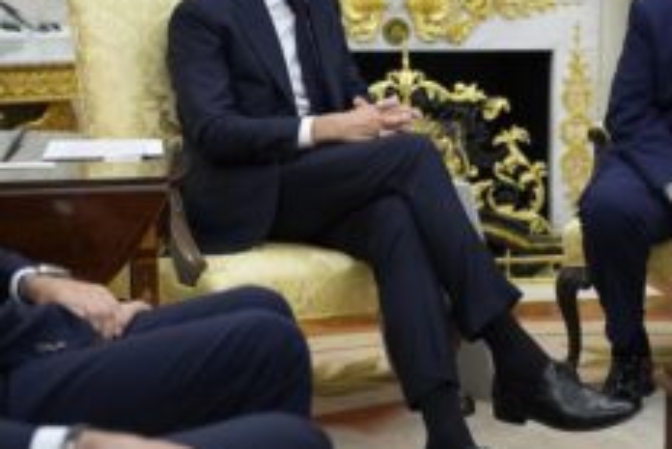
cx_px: 484
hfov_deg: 26.4
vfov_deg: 17.9
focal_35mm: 76
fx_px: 1419
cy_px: 135
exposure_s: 1/250
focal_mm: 44
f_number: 2.8
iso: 2500
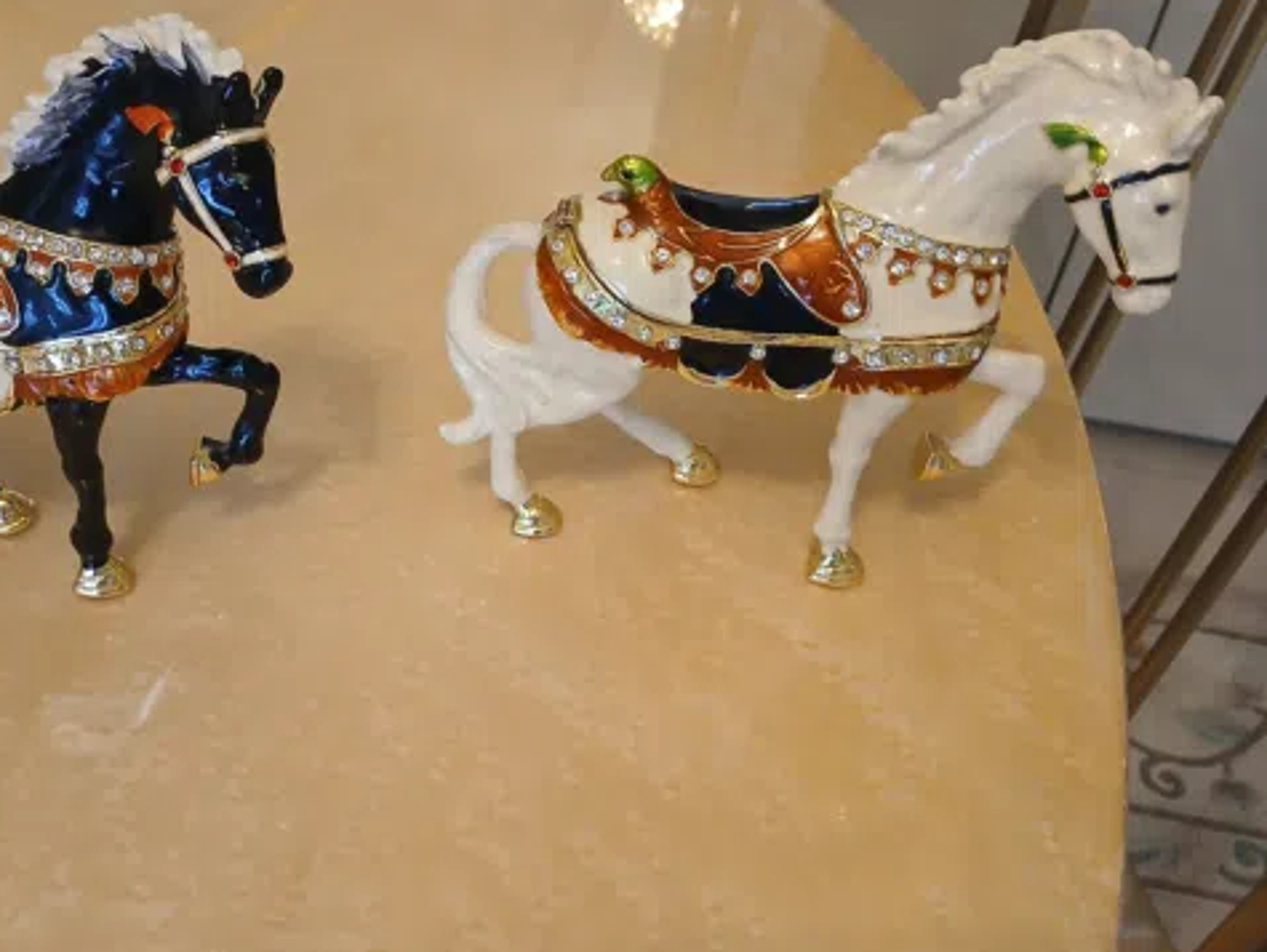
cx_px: 435
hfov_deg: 51.7
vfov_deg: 40.5
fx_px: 1282
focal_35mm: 35
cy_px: 373
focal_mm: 3.98
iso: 320
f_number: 1.8
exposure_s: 1/25
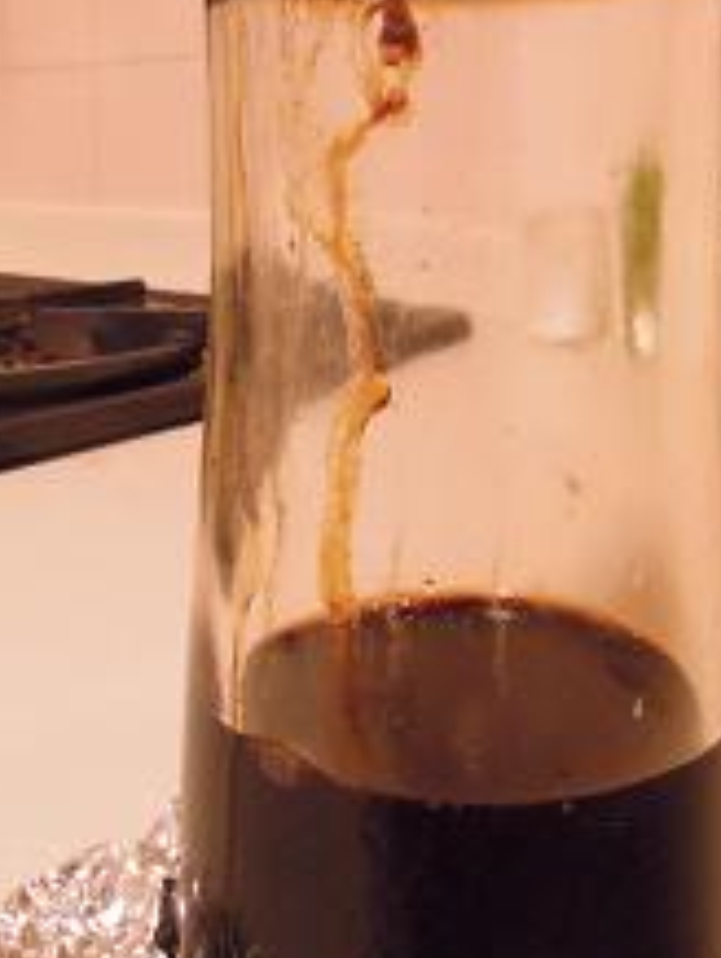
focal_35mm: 44
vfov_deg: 42.0
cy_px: 277
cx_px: 273
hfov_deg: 32.8
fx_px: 1220
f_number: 8
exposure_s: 1/10
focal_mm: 4.3
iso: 1600
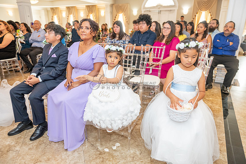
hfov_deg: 73.7
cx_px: 123
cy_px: 82
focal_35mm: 24
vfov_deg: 53.2
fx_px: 164
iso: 1250
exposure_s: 1/200
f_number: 3.5
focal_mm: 24
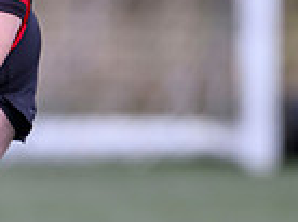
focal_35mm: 2298
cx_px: -123
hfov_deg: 0.9
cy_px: 160
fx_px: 19749
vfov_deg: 0.6
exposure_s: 1/1250
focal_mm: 400
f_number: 3.2
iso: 500
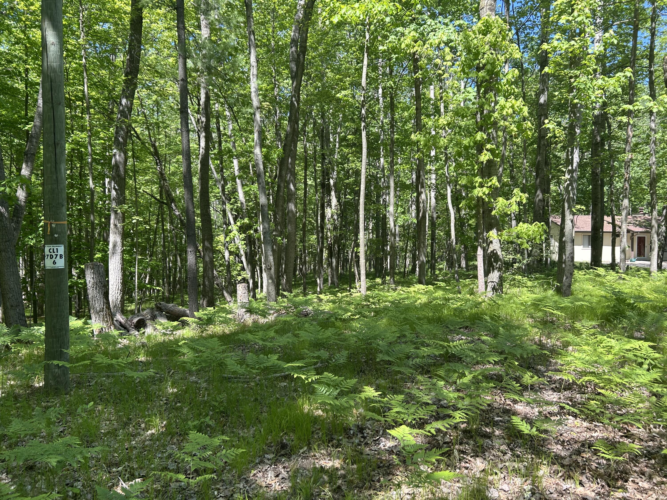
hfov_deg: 67.3
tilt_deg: +0.2
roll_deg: +0.6
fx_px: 501
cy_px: 250
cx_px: 334
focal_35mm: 26
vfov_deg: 53.1
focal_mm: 5.7
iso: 50
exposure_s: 1/639
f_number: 1.5
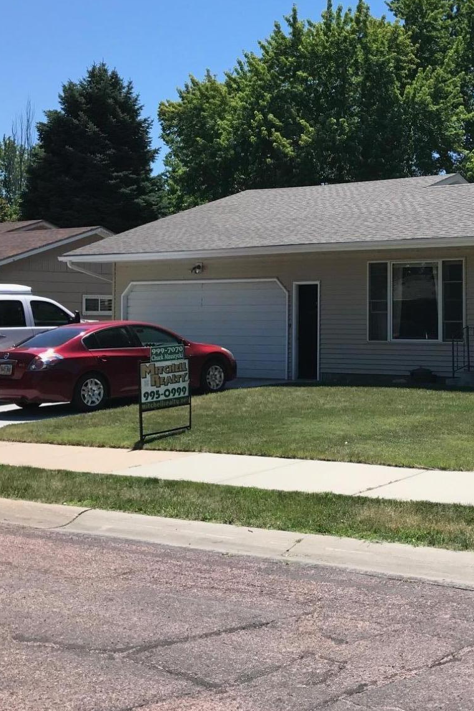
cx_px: 406
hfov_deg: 25.8
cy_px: 283
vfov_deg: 38.7
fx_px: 1007
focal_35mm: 51
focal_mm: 3.99
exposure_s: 1/2227
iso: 20
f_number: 1.8
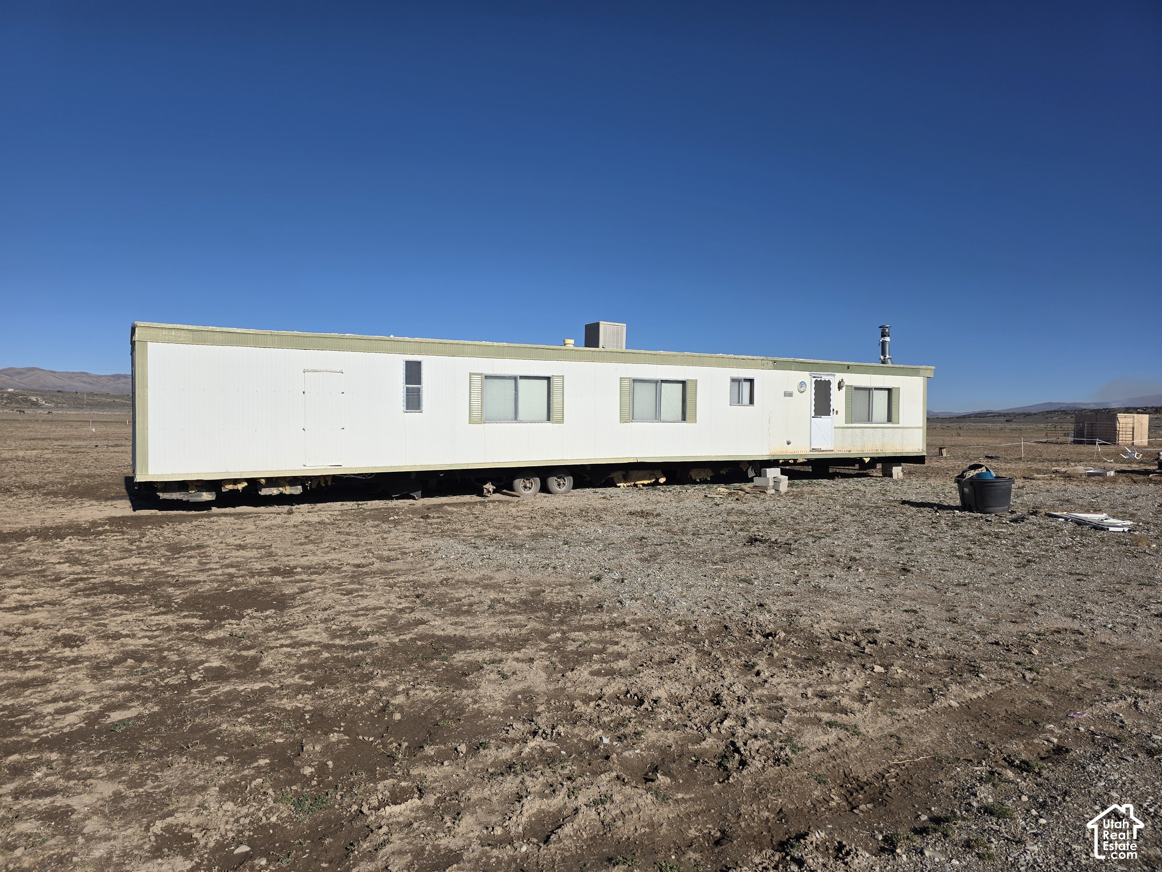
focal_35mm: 23
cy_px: 436
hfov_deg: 73.9
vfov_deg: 58.9
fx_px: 772
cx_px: 581
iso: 50
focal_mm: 6.3
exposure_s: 1/7944
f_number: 1.7
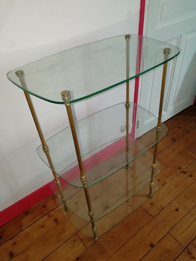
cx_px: 98
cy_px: 130
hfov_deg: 51.4
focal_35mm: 27
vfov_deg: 65.3
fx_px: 204
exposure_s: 1/50
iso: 200
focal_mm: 3.95
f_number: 2.2
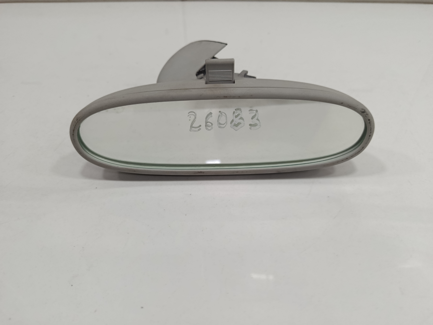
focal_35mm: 24
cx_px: 216
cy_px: 162
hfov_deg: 71.6
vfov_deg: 56.8
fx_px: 300
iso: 745
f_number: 1.7
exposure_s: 1/100
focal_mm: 5.24
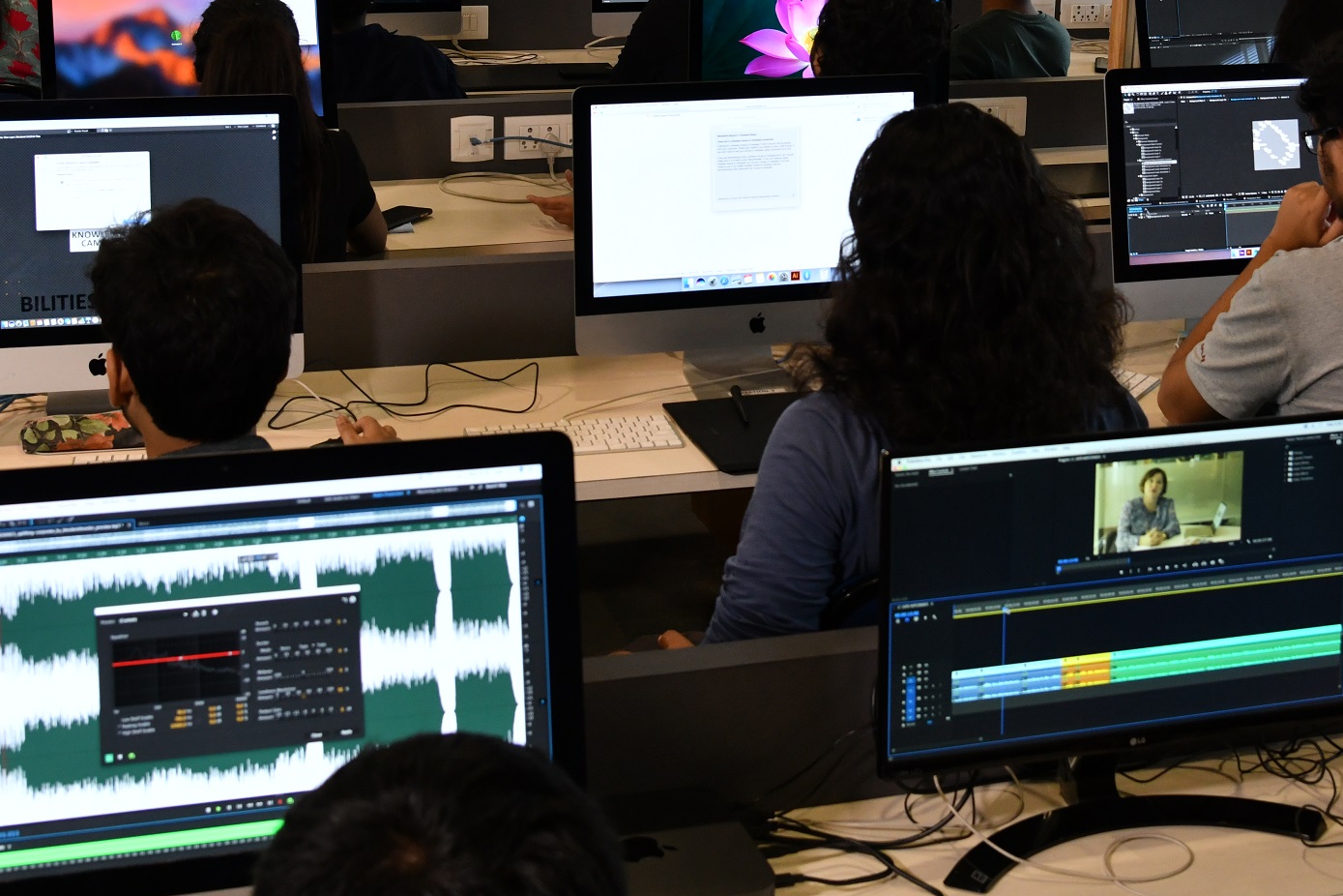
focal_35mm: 64
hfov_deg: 31.3
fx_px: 2387
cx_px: 825
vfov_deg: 20.8
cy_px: 93
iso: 1000
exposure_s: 1/60
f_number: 7.1
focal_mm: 35
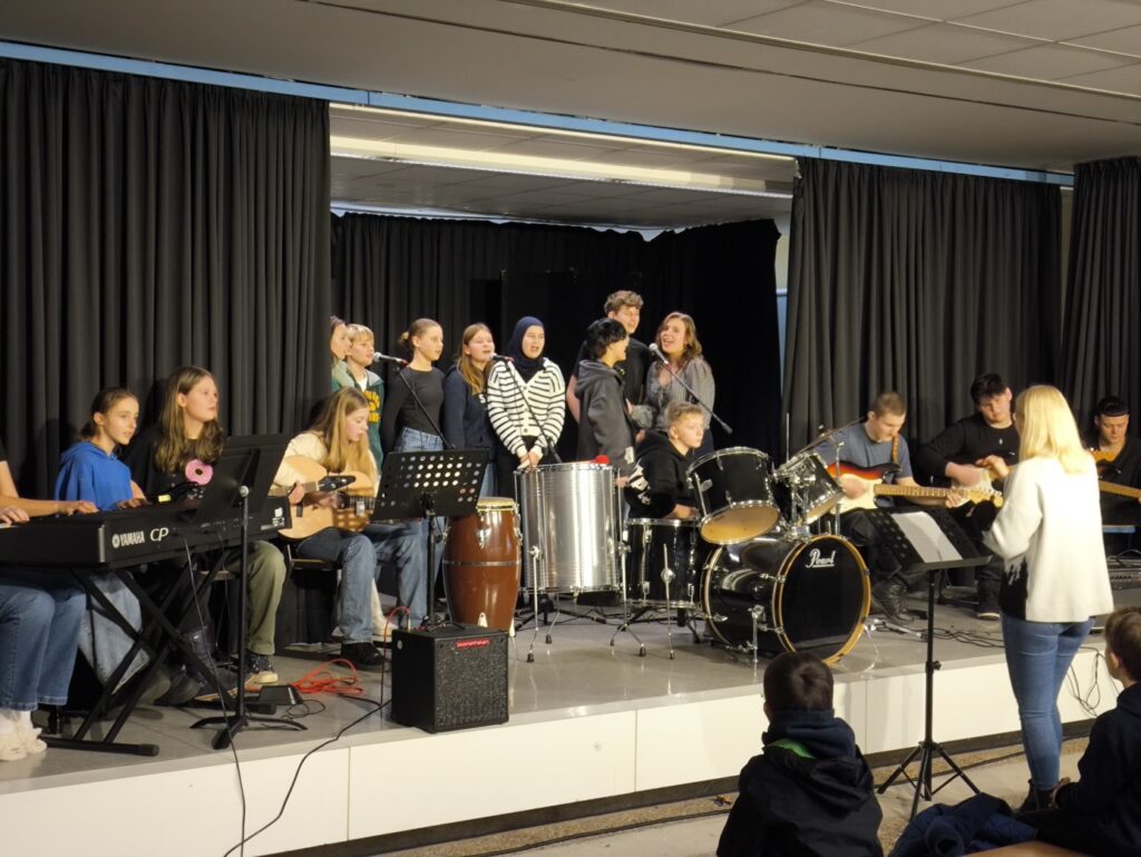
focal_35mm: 50
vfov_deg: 29.1
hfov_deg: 38.2
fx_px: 1649
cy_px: 428
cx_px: 570
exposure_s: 1/33.3
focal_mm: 4.71
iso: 200
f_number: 1.7
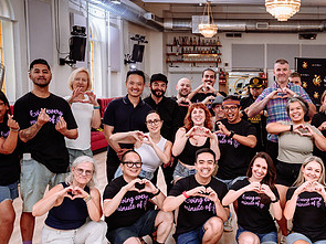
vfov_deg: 26.4
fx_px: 518
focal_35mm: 55
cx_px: 278
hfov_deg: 33.5
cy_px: 160
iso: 1600
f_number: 3.2
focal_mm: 26.5
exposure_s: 1/250
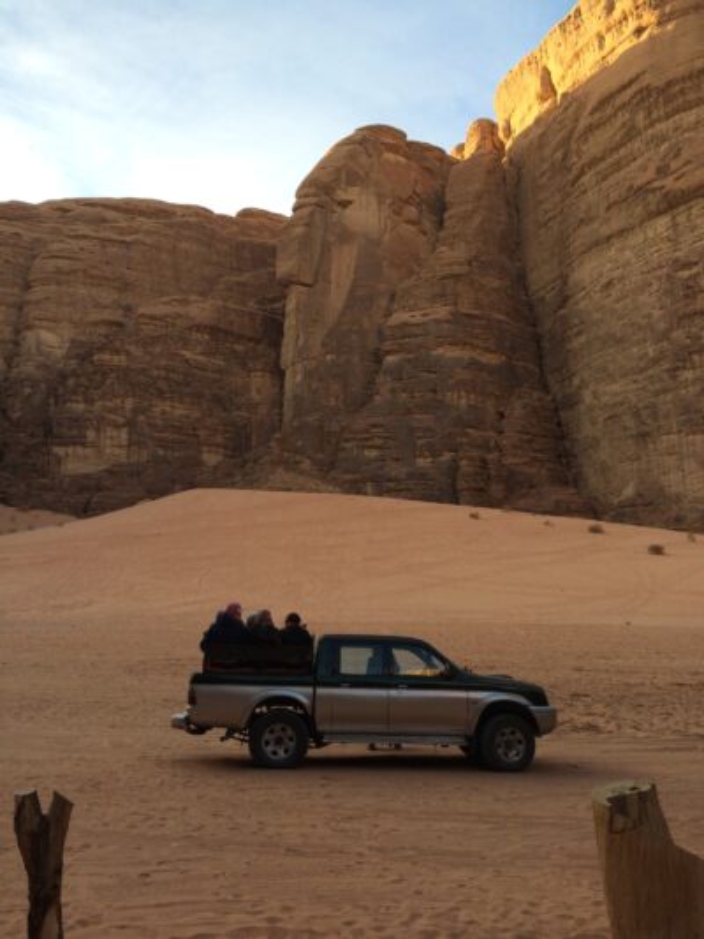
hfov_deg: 46.8
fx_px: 813
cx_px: 352
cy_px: 470
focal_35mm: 30
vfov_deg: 60.0
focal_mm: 4.12
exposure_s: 1/394
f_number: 2.2
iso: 32
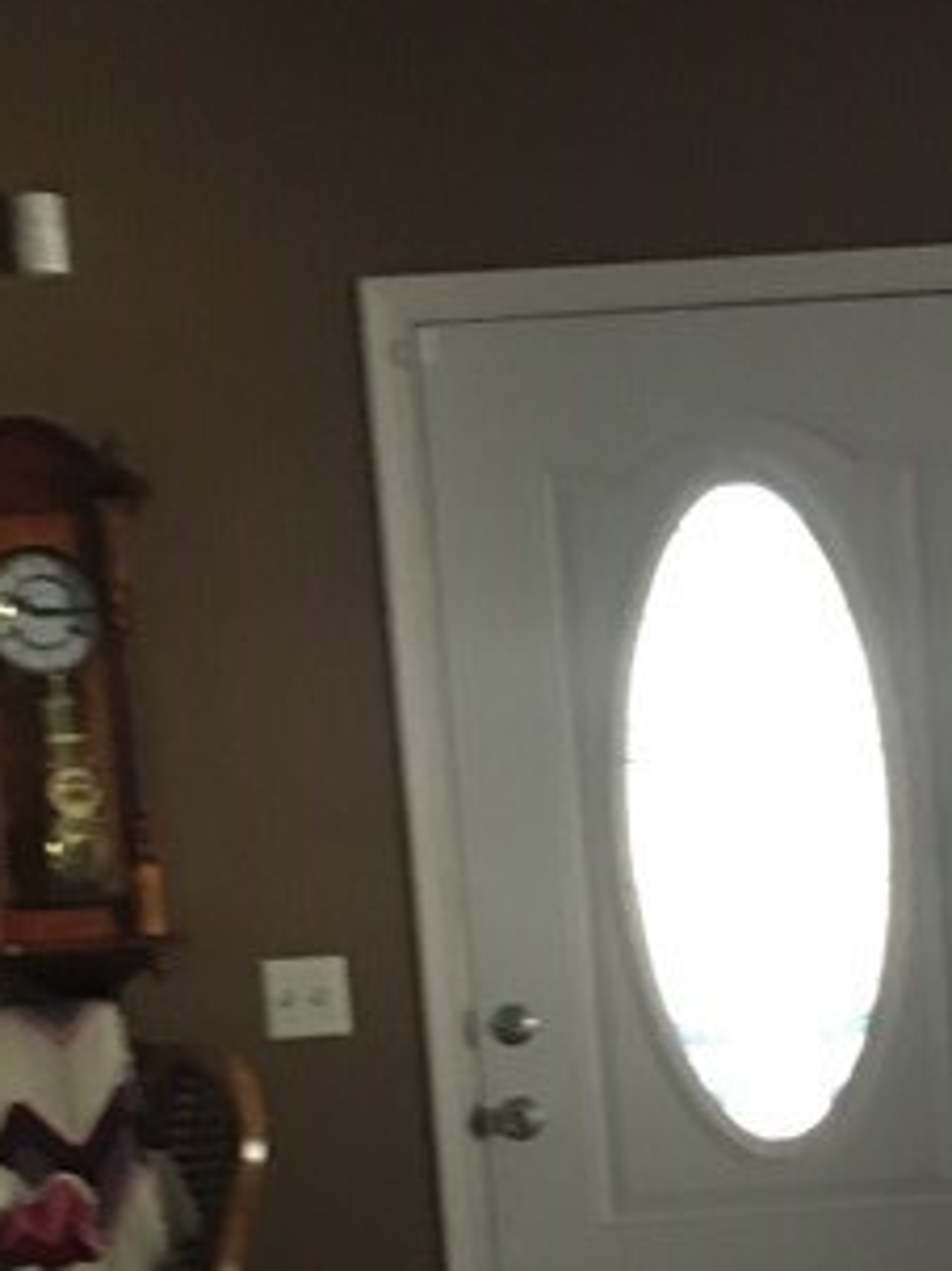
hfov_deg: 14.9
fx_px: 3596
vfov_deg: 19.3
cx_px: 918
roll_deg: +3.6
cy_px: 1380
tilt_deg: -9.8
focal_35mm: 98
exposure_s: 1/24
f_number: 2.2
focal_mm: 4.15
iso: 200
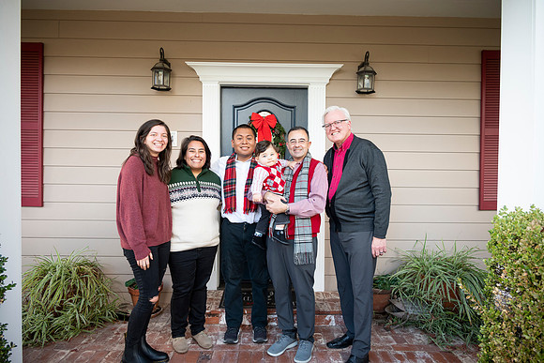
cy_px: 182
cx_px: 272
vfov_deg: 53.2
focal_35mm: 24
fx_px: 363
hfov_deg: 73.7
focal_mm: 24
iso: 400
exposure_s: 1/125
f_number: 4
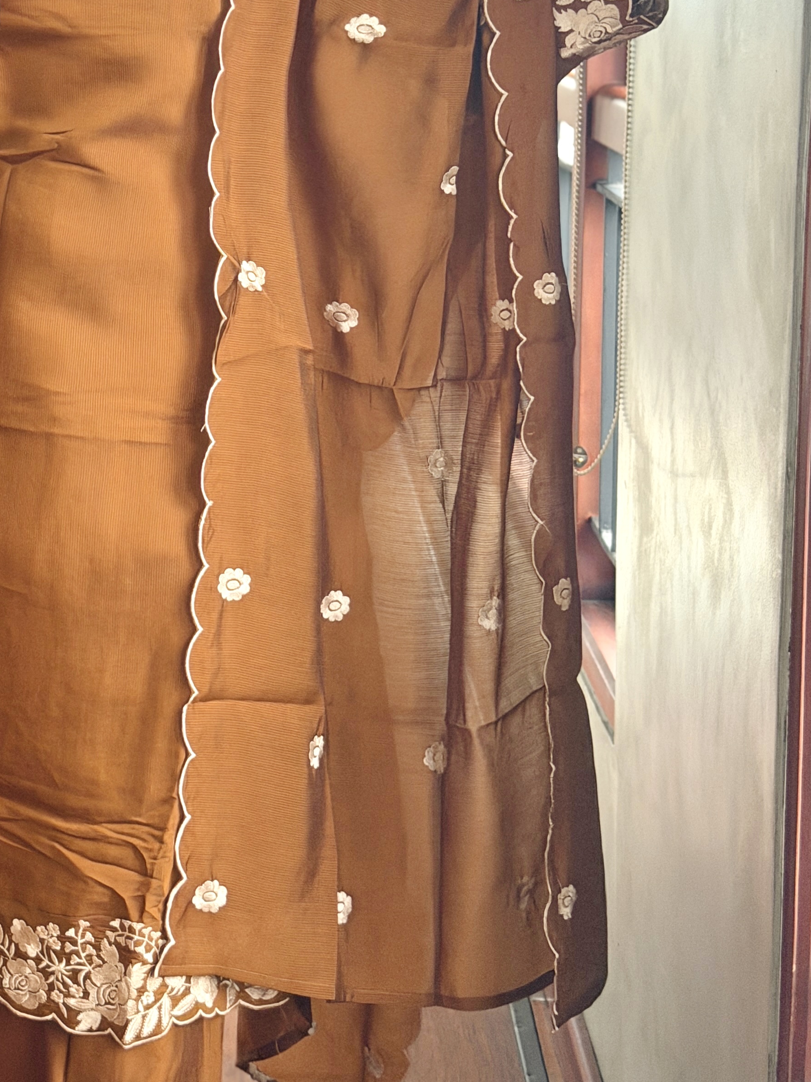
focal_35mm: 82
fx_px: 2562
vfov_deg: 23.5
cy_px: 231
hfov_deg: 17.8
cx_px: 133
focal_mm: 6.76
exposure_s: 1/40
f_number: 1.78
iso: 320
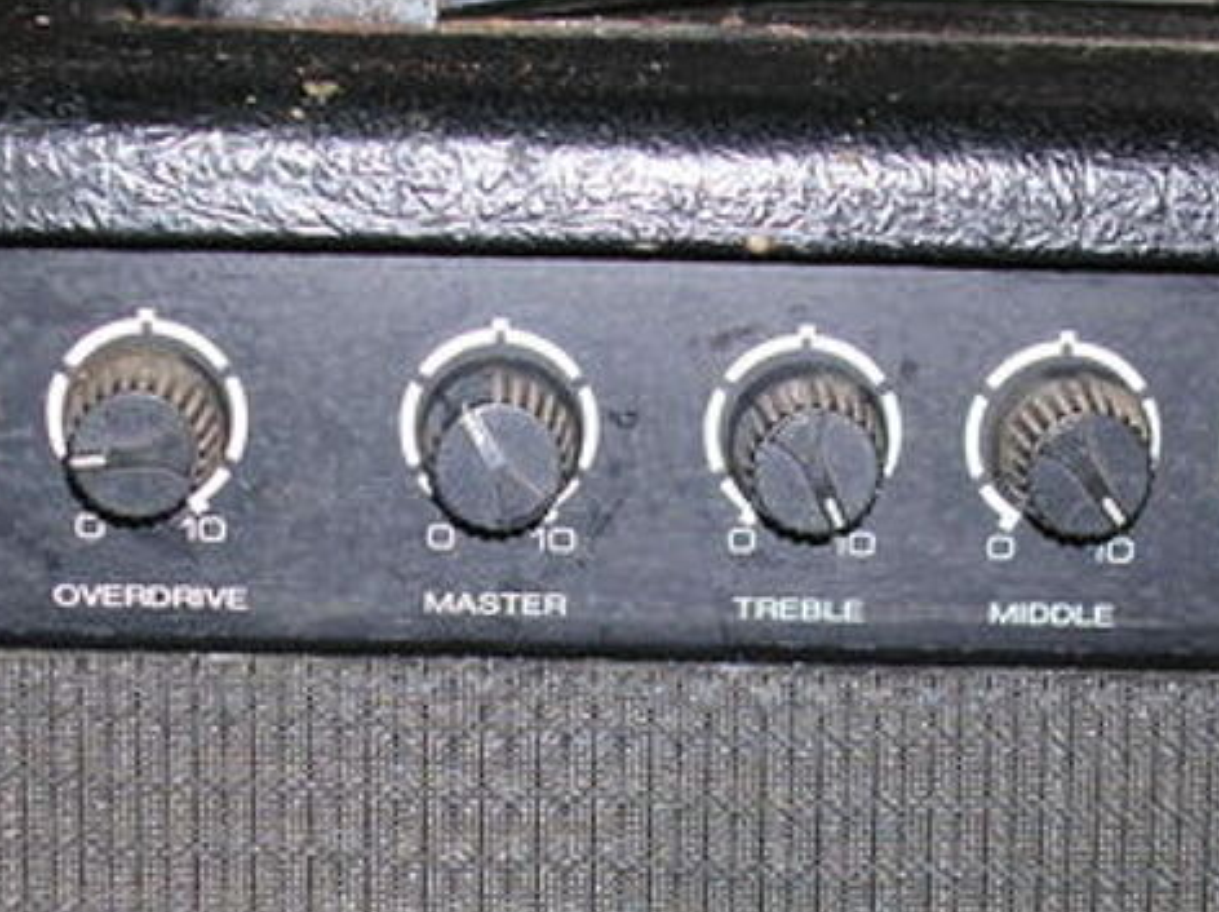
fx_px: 4327
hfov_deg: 16.0
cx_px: 721
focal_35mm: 123
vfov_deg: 12.0
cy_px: 741
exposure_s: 1/60.1
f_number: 3.5
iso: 50
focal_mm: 9.6
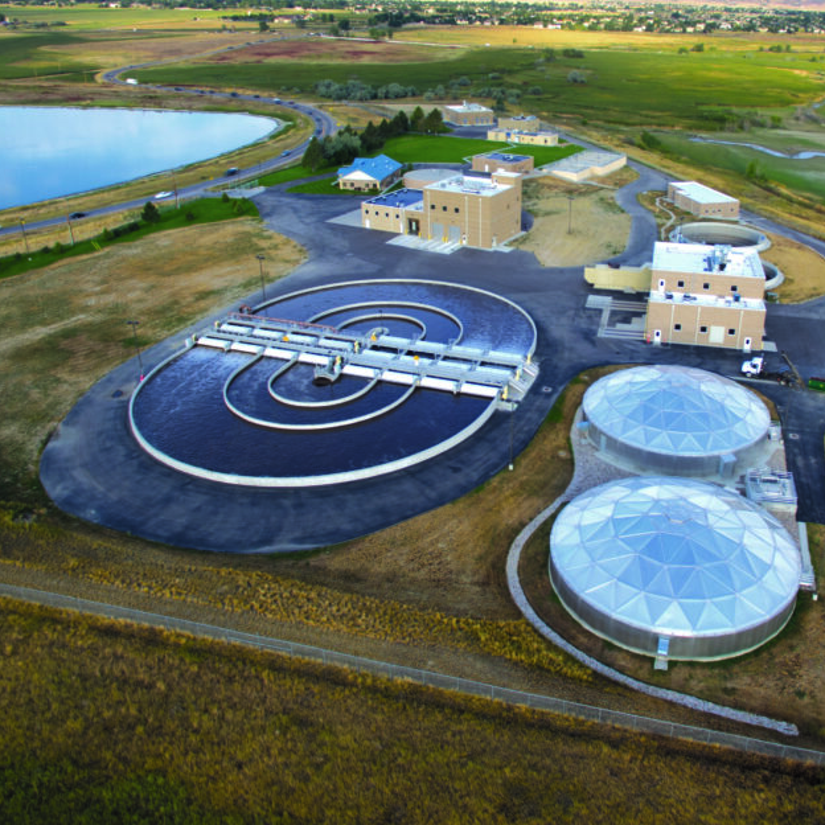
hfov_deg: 54.6
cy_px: 327
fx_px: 782
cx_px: 545
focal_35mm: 29
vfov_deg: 55.2
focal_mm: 3.61
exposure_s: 1/220
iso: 100
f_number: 2.8
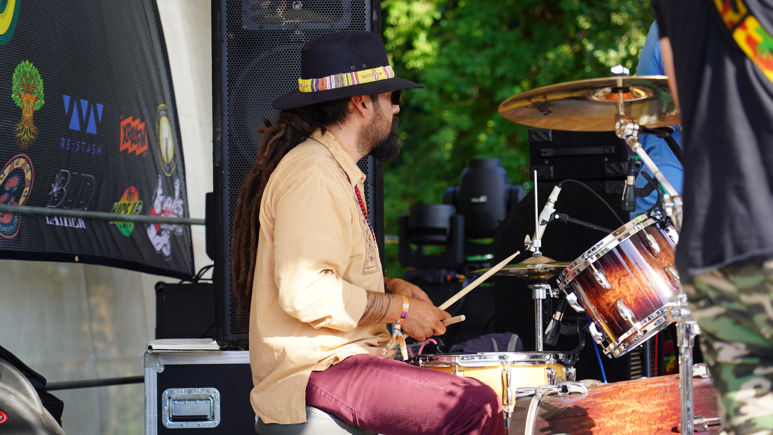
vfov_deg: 10.9
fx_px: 2275
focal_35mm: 111
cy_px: 184
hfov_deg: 19.3
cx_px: 387
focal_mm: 105
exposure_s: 1/125
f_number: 4.5
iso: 100
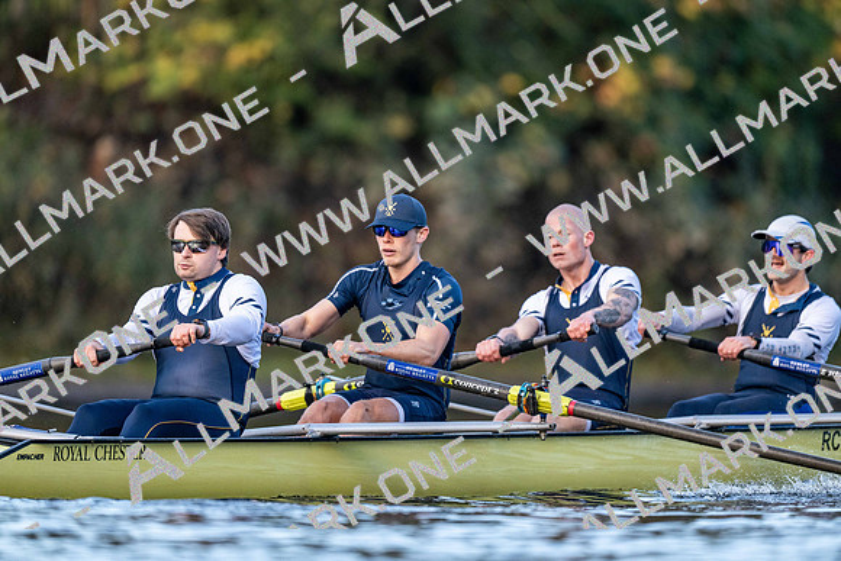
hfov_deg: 3.4
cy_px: 280
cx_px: 420
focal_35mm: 600
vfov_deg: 2.3
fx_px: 14019
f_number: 4
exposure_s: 1/2500
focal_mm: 600
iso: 2800
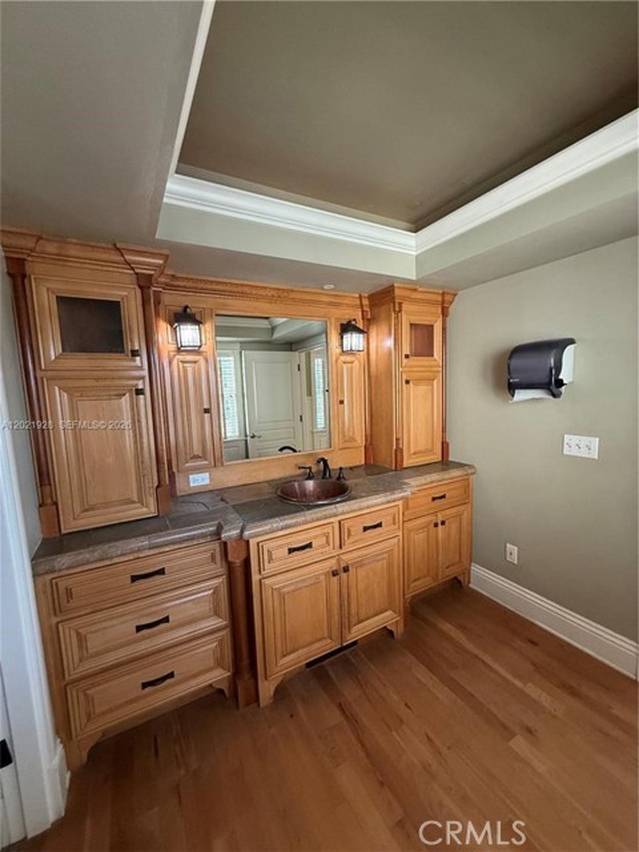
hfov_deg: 85.7
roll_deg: +1.3
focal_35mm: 14
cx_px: 320
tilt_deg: -5.8
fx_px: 345
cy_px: 426
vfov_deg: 102.1
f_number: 2.2
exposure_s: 1/120
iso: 250
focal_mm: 2.22
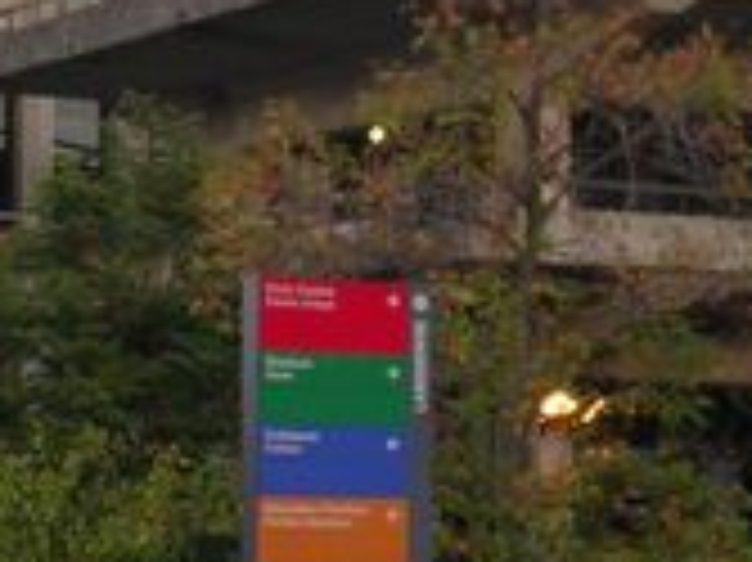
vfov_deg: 10.1
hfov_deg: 13.5
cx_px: 243
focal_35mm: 146
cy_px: 126
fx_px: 3169
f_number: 2.8
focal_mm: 5.8
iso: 50
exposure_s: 1/48.8
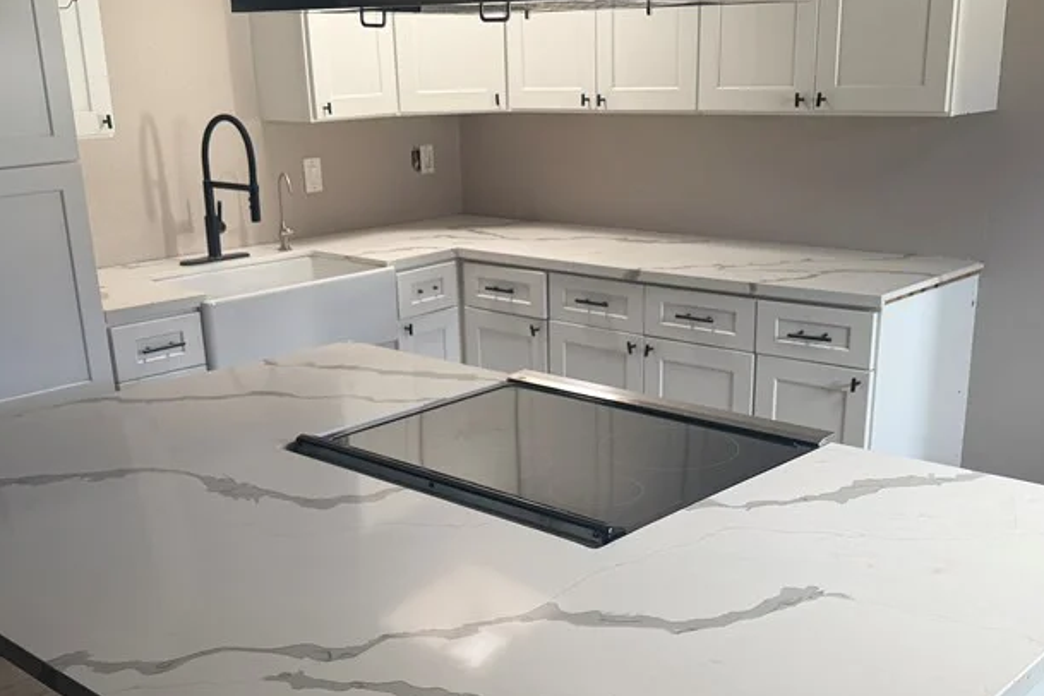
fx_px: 1218
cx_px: 519
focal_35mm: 42
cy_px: 487
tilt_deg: -20.0
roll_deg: +1.3
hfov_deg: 46.4
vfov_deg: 31.5
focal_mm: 6.76
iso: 200
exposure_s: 1/101
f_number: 1.78
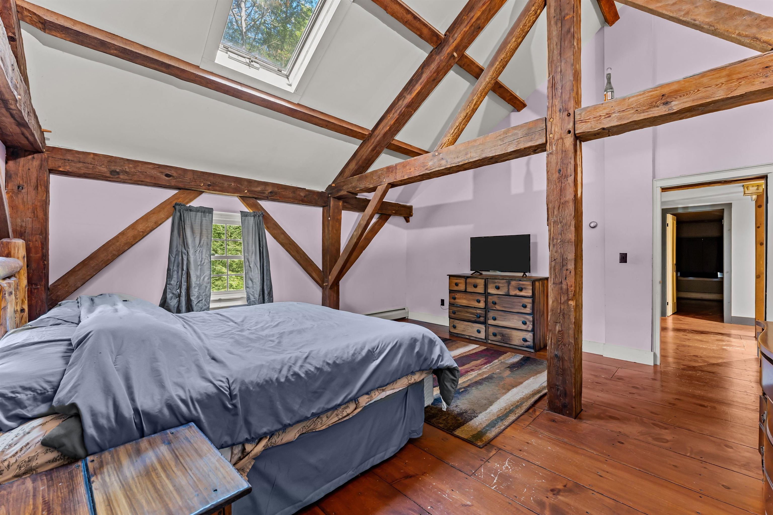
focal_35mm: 14
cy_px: 258
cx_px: 386
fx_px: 301
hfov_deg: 104.3
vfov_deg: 81.2
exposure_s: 1.3
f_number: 9
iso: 400
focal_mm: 14
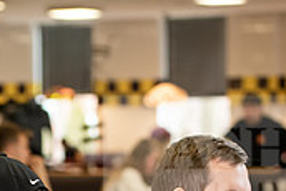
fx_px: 1876
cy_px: 296
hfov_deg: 8.7
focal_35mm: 236
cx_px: 53
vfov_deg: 5.8
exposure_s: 1/200
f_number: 3.2
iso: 1250
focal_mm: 70
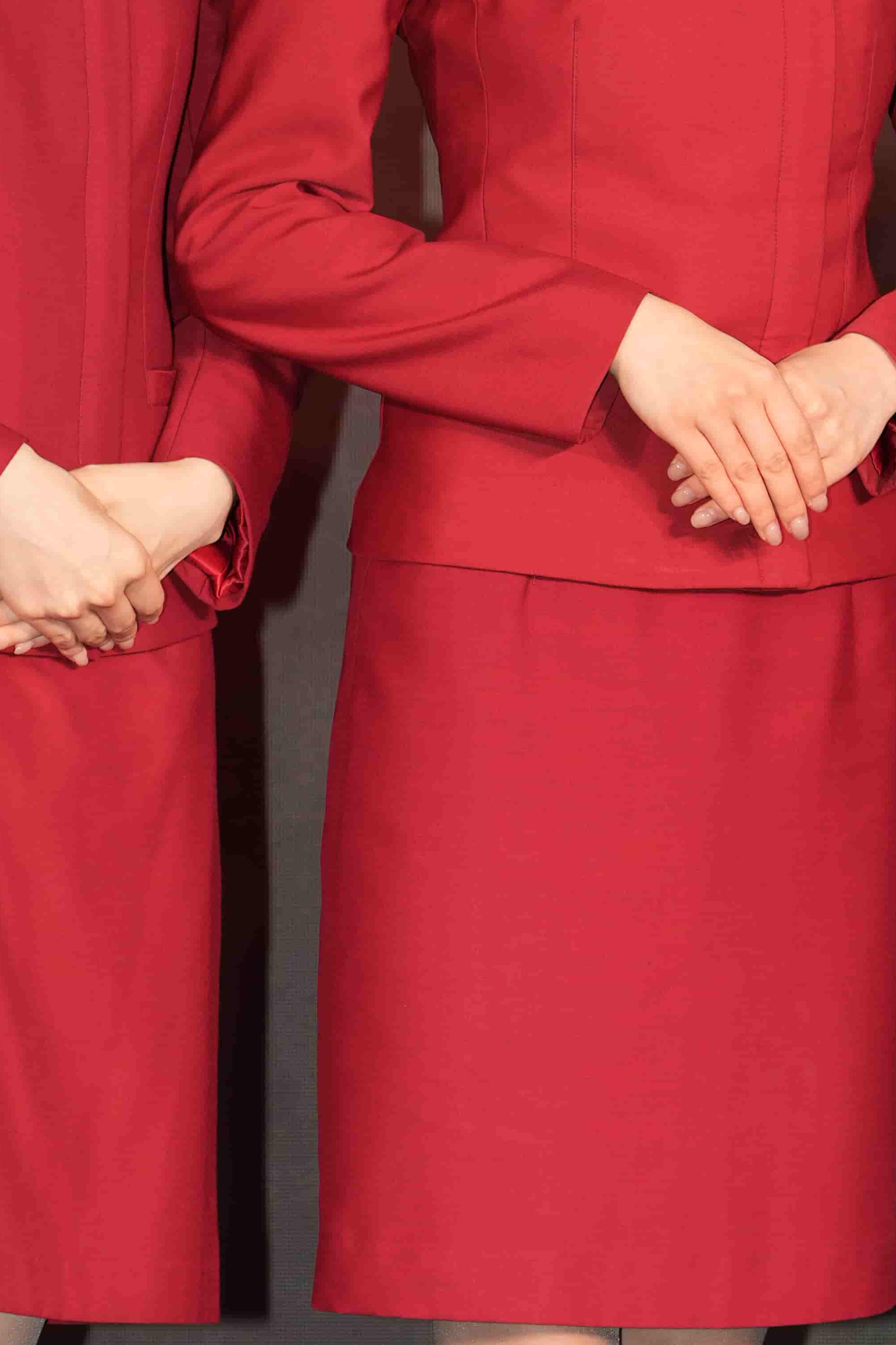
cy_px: 619
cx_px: 400
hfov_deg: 4.1
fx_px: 12580
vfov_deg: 6.1
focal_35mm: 337
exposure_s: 1/200
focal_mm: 107
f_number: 3.5
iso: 320
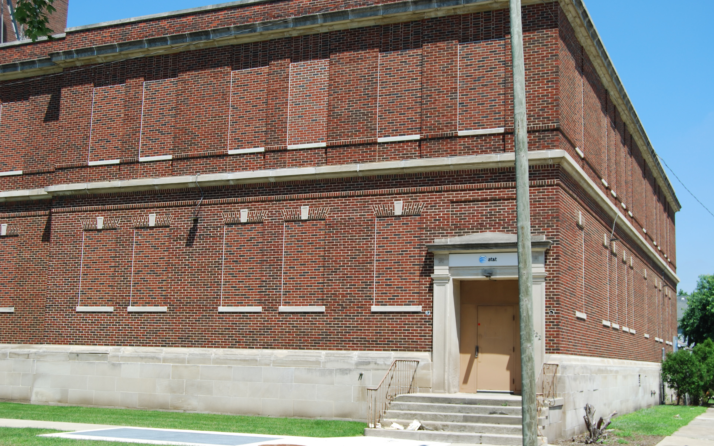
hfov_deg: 43.5
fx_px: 895
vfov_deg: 28.0
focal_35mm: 46
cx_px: 357
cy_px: 221
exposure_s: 1/200
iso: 100
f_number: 7.1
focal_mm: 30
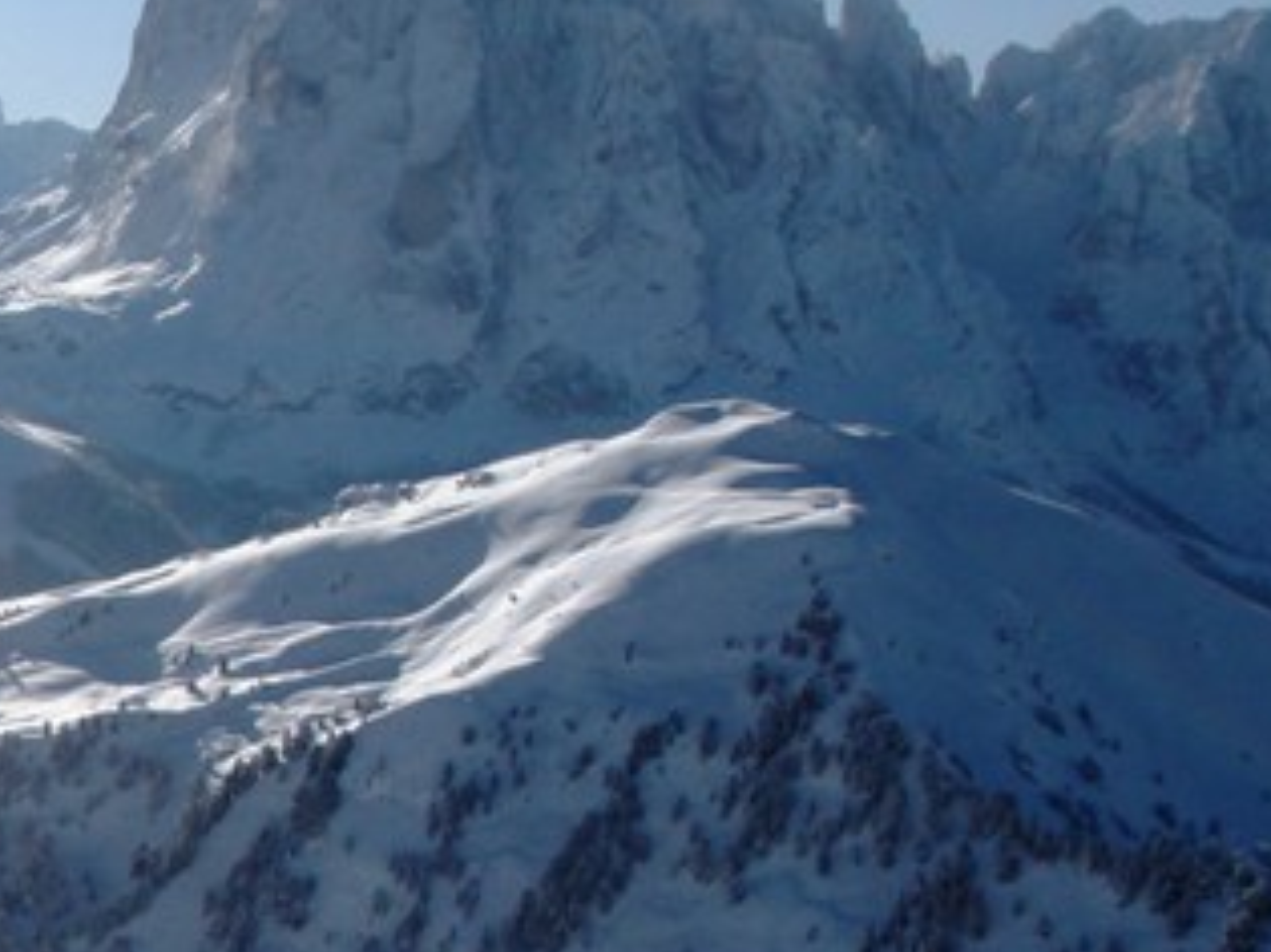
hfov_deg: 15.7
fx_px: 4294
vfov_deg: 12.5
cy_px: 900
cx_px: -516
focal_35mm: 117
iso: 64
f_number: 5.6
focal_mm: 6.3
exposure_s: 1/651
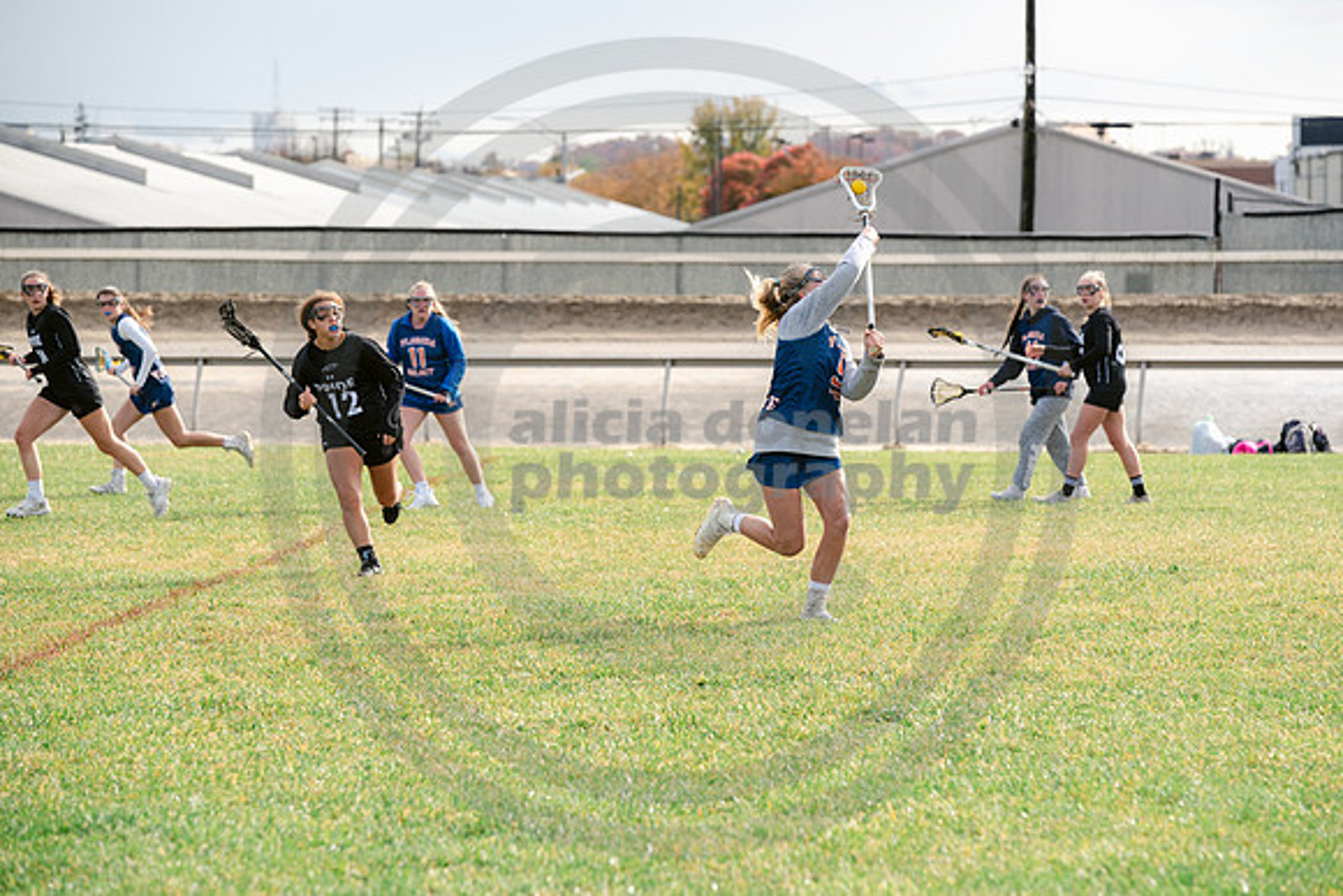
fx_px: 5730
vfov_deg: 8.9
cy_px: 447
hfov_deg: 13.4
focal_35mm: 154
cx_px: 694
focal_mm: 145
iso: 400
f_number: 5
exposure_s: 1/1600
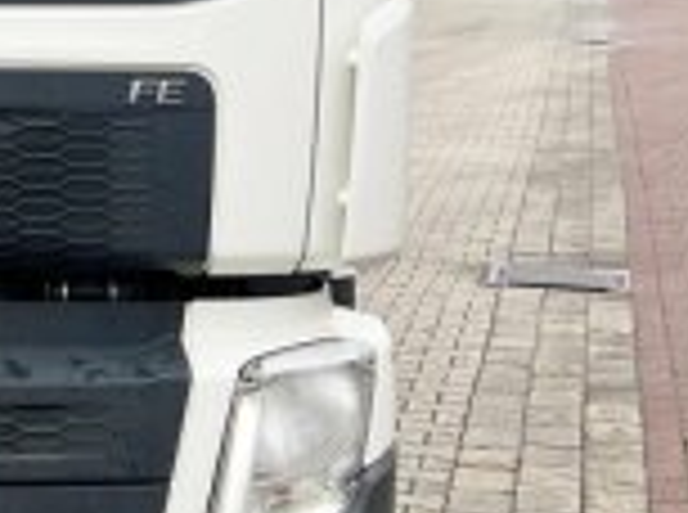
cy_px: -144
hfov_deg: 16.5
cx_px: -328
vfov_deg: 13.1
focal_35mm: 109
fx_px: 2161
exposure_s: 1/743
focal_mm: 5.7
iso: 50
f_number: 1.5
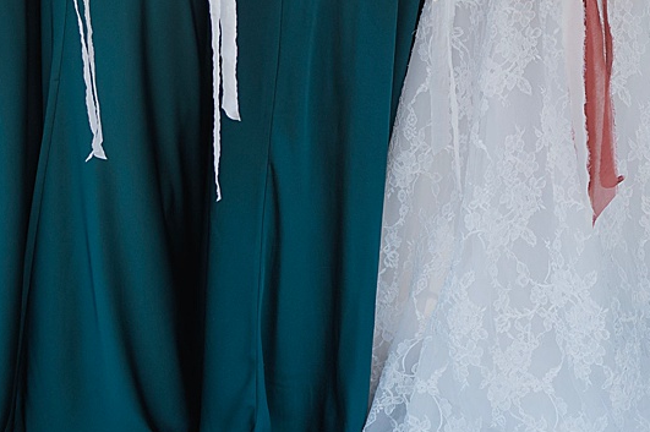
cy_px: -169
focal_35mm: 179
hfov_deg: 11.4
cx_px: 641
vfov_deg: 7.5
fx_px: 3229
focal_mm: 50
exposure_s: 1/640
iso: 200
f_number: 2.8
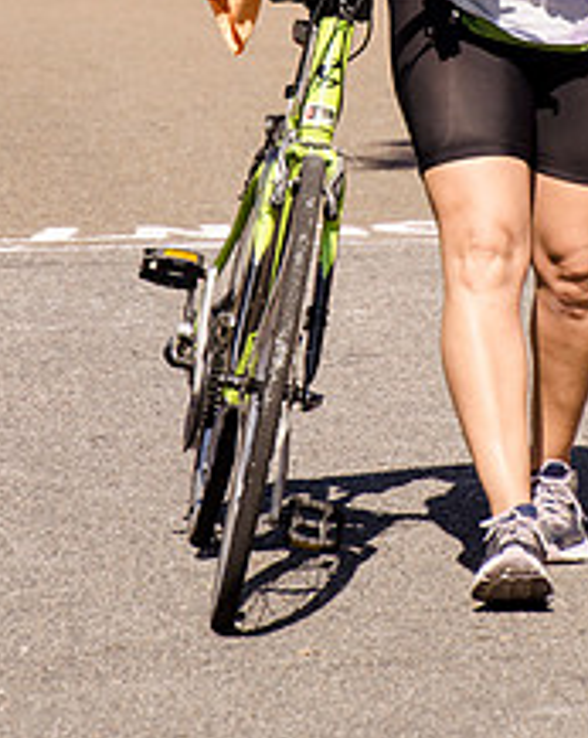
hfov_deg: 4.8
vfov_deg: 6.0
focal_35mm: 321
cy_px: 14
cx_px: 326
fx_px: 6998
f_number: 5.6
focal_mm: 110
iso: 640
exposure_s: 1/2500
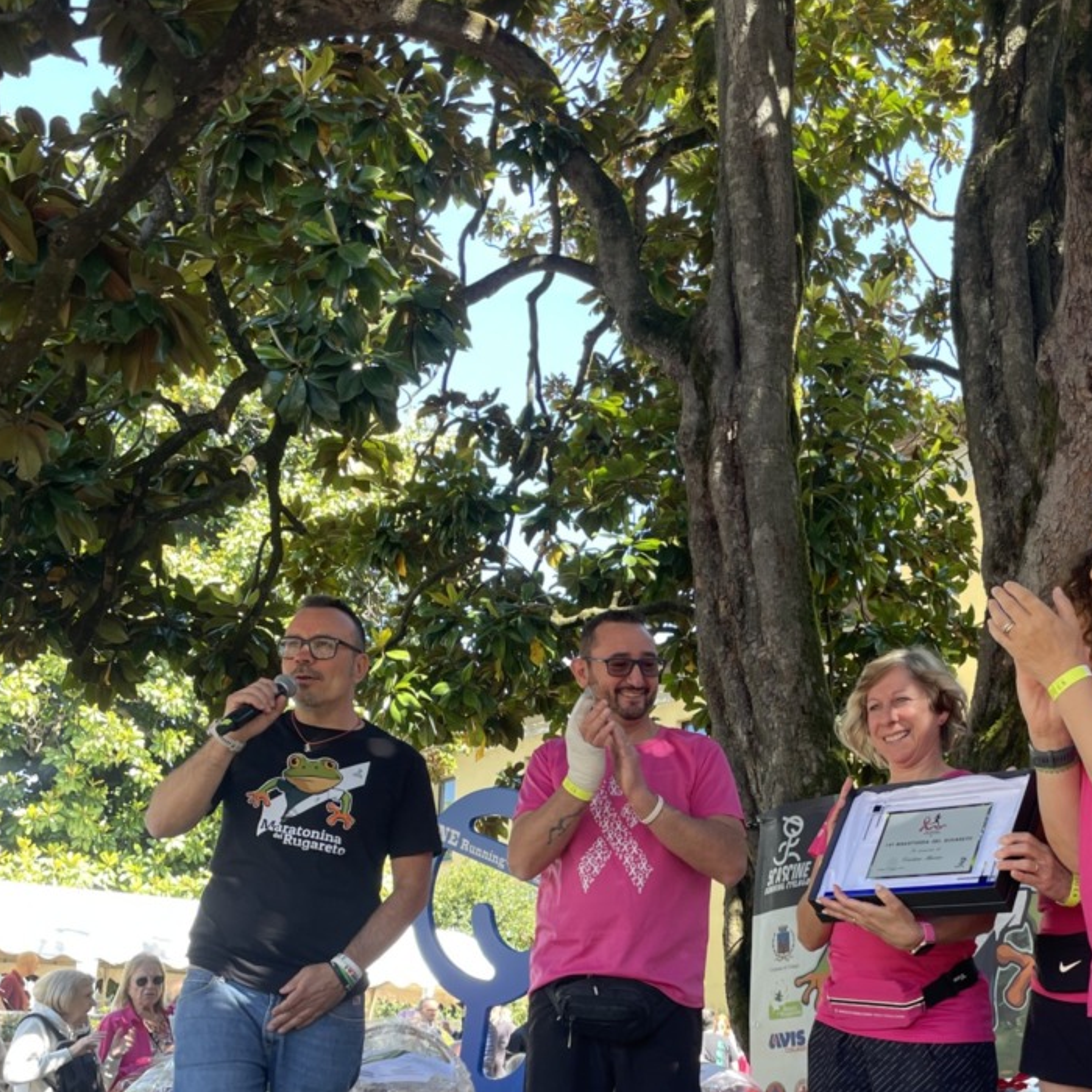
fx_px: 1499
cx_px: 710
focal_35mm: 42
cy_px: 870
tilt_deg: +6.8
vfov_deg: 38.6
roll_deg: -0.8
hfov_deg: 39.6
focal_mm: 4.2
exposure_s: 1/121
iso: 32
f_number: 1.6
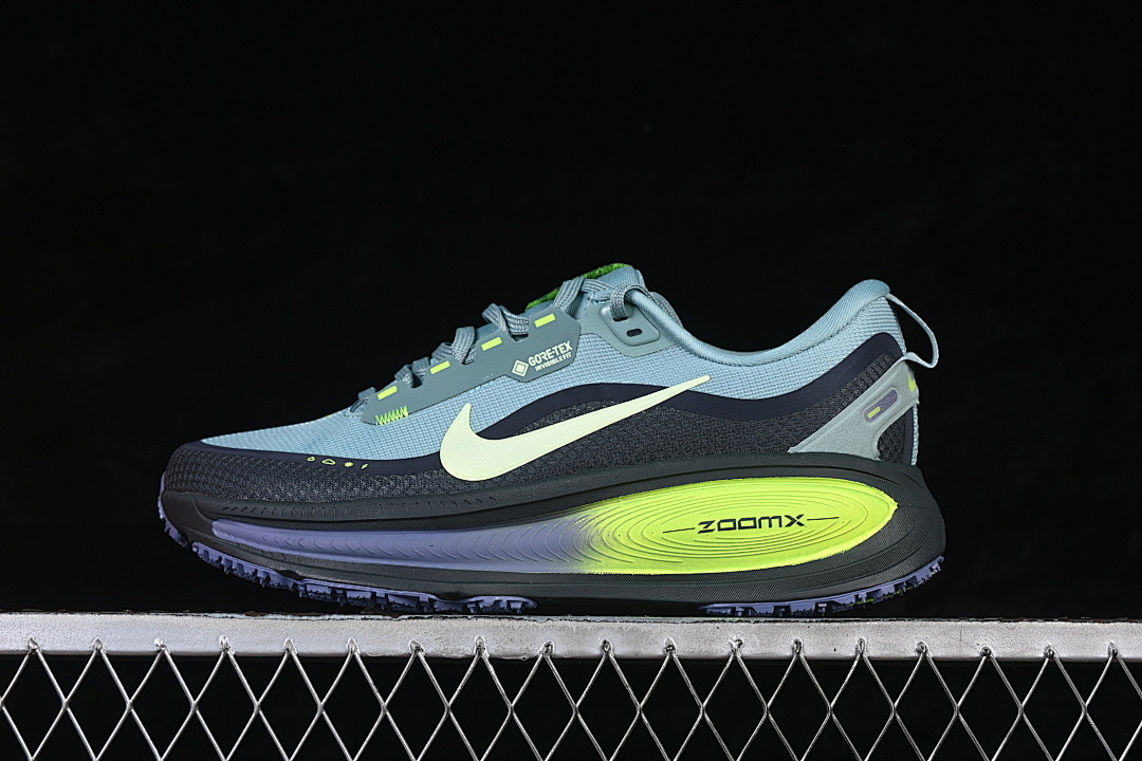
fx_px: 2379
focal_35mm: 75
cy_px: 380
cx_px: 571
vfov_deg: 18.2
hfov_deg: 27.0
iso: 160
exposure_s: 1/80
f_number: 8
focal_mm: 50
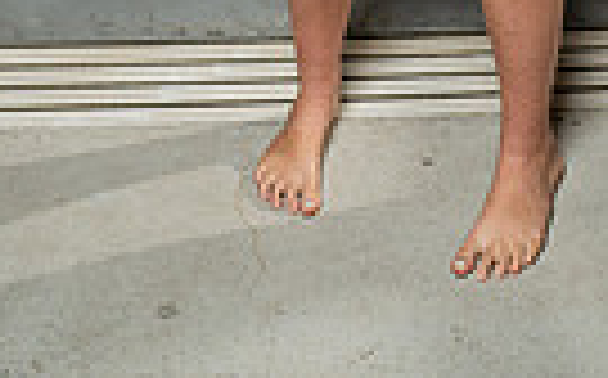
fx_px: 1572
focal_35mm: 95
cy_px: -630
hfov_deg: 21.7
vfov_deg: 10.8
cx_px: 441
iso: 640
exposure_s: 1/250
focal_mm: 28
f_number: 5.6
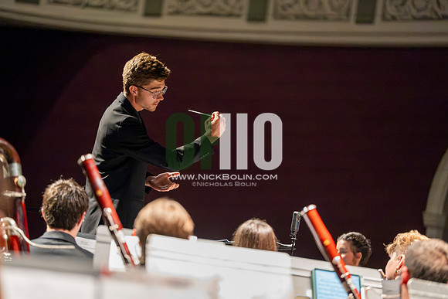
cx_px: 224
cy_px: 150
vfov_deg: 8.3
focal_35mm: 165
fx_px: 2054
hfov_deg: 12.4
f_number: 2.8
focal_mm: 165
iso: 16000
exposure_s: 1/640
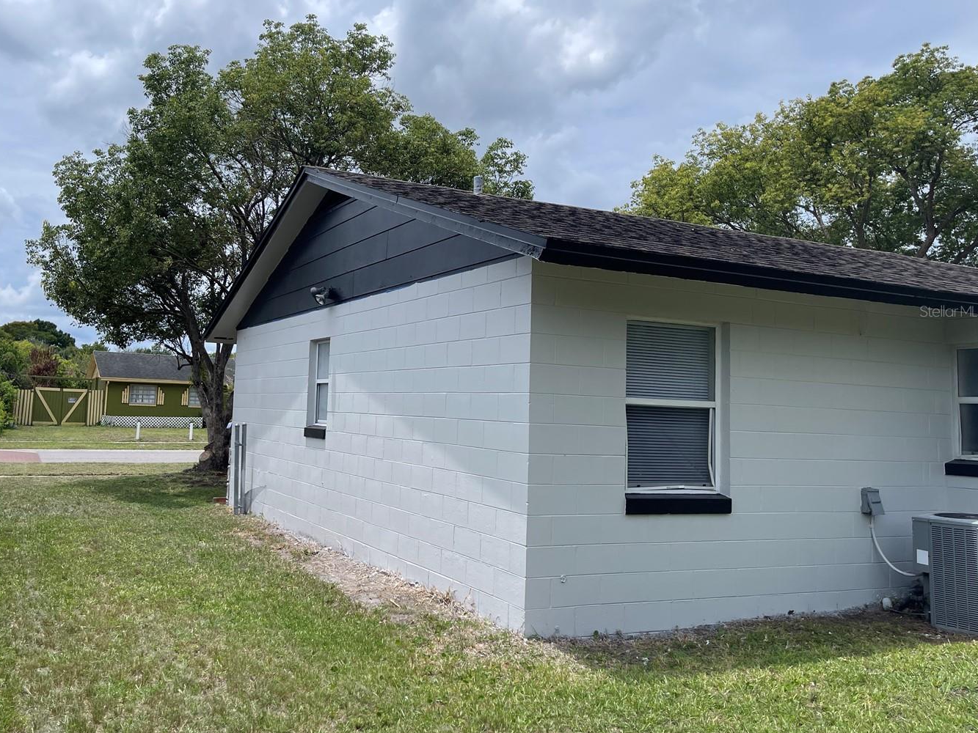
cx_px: 402
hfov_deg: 59.6
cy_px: 311
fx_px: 848
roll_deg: -1.5
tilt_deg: +6.0
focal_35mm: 30
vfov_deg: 46.7
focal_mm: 5.1
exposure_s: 1/6579
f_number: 1.6
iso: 32
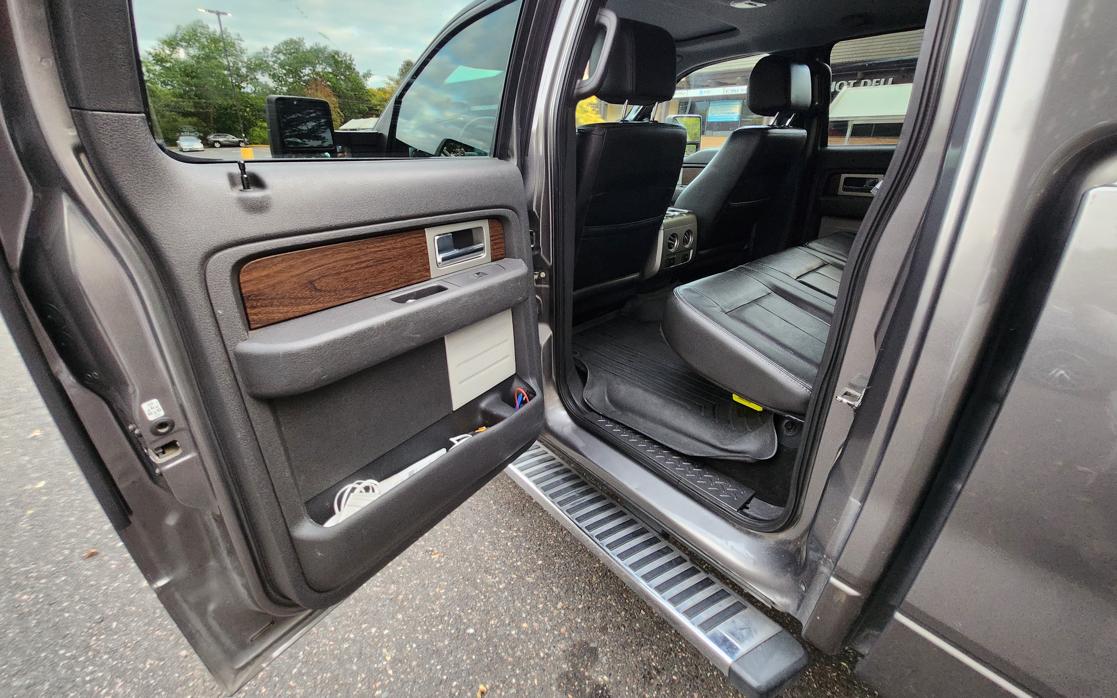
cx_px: 550
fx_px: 426
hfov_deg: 105.3
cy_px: 312
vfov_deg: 78.4
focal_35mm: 14
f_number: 2.2
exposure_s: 1/60
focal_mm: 1.74
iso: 200
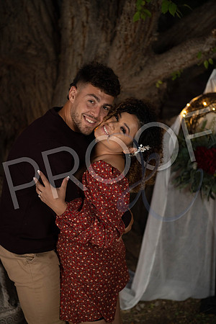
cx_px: 108
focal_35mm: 70
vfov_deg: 28.8
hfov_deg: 19.5
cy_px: 162
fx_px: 630
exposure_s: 1/60
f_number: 2.8
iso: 640
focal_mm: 70
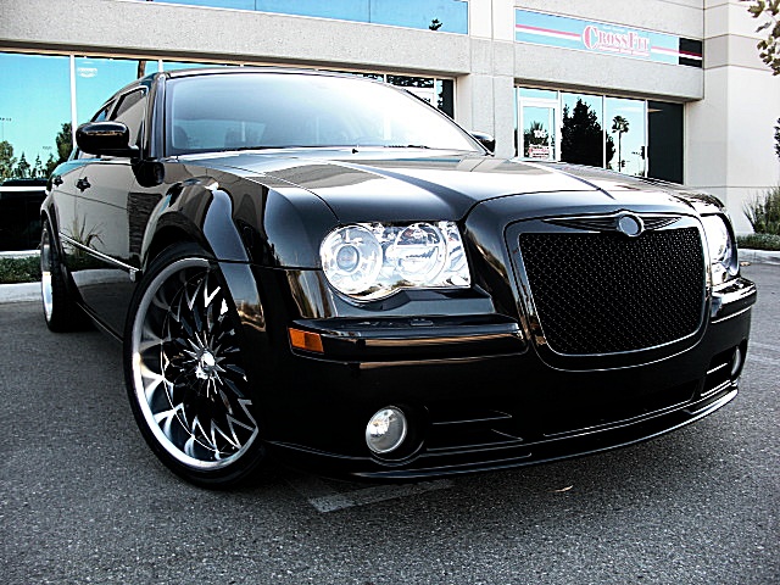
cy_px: 292
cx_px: 390
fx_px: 811
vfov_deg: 39.7
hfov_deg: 51.4
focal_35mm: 36
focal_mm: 6.3
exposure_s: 1/80
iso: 50
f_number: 2.8
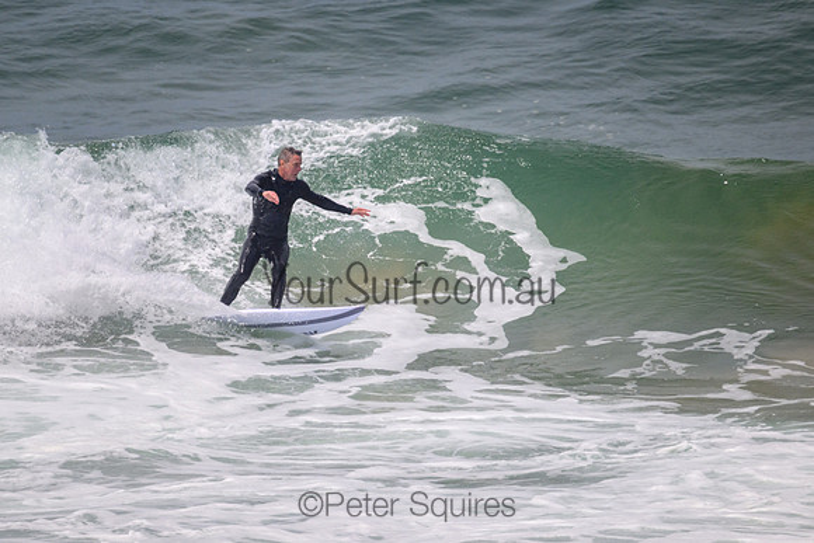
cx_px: 349
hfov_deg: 2.1
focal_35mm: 985
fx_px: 22275
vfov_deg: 1.4
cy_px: 238
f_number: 11
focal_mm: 800
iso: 560
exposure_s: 1/2000
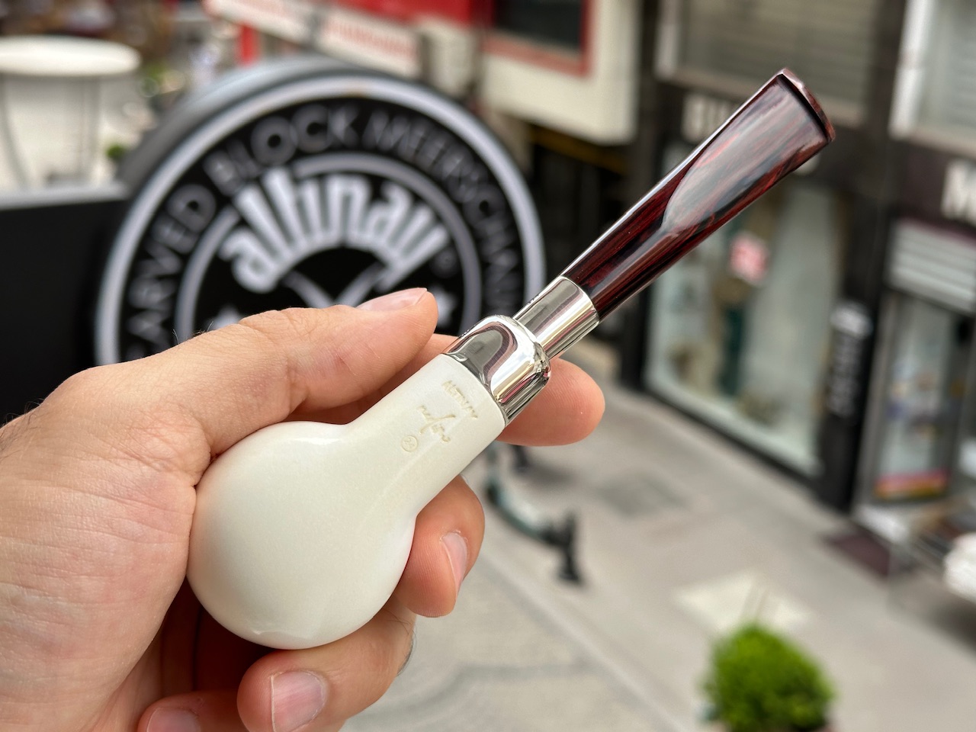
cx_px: 488
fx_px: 1353
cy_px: 366
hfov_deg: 39.7
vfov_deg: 30.3
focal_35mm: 48
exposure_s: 1/1050
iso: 64
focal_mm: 6.86
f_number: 1.78
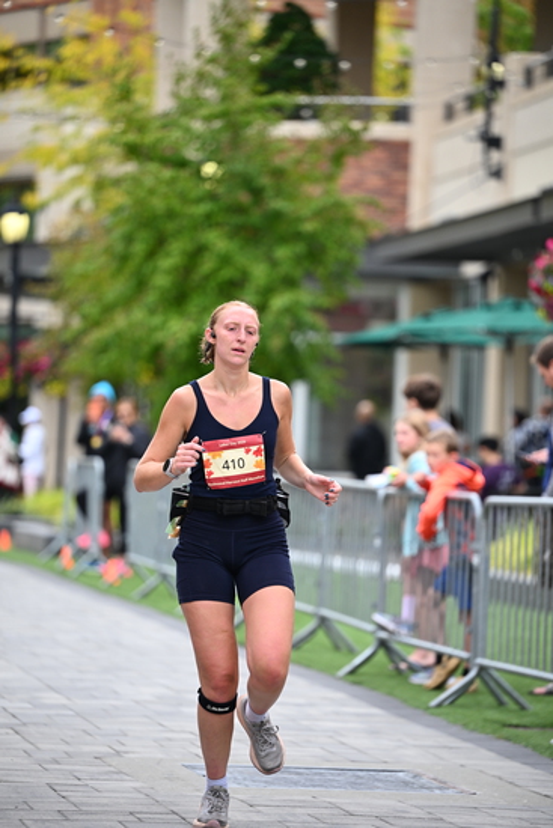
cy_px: 414
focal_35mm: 155
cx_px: 276
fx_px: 3569
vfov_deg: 13.2
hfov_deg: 8.9
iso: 640
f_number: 2.8
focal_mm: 155
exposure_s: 1/2000
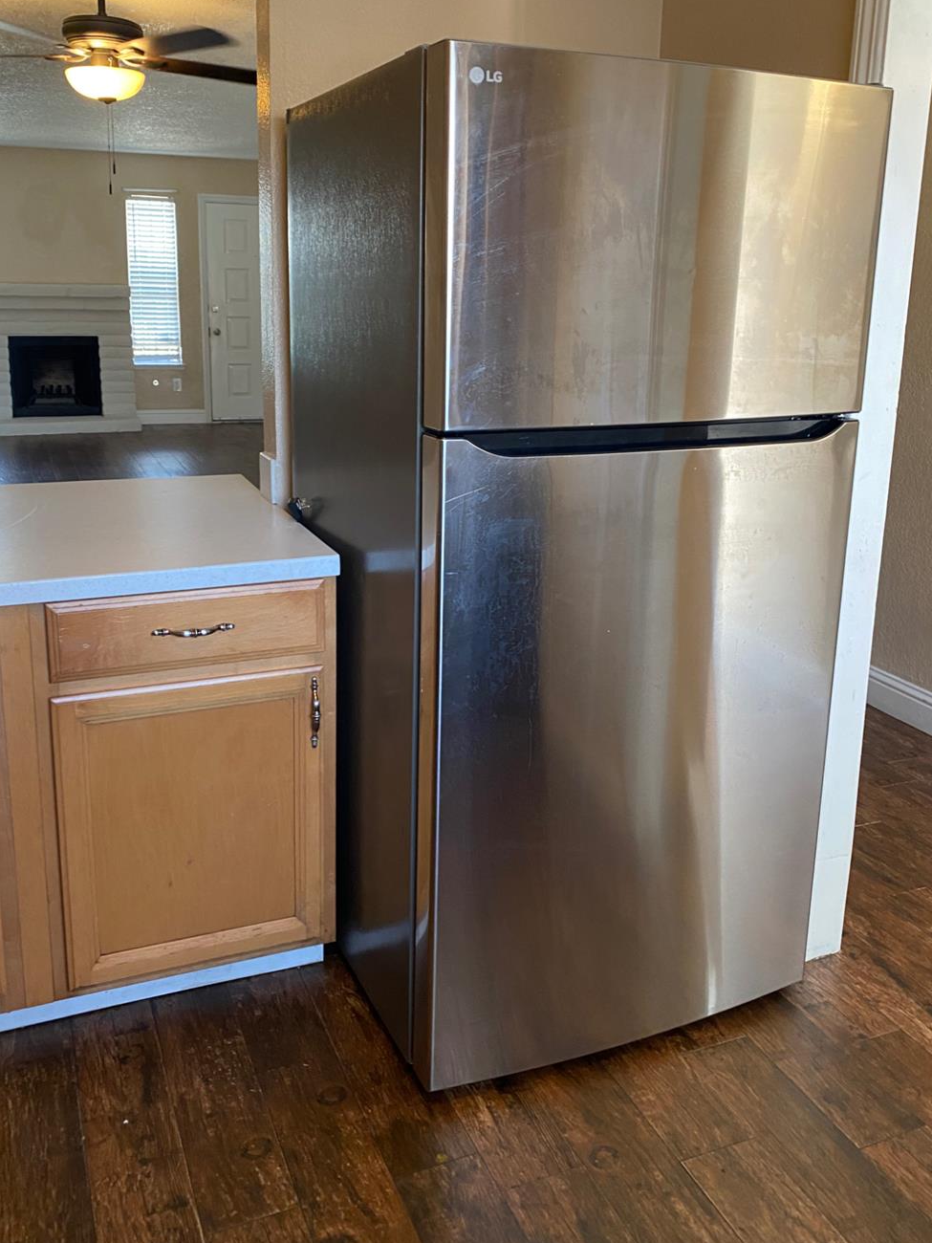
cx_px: 460
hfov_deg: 46.8
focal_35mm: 30
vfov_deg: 59.8
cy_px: 542
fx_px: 1077
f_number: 1.8
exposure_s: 1/60
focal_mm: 4.25
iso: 200
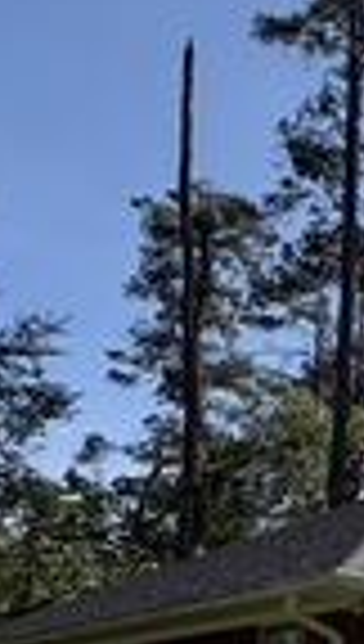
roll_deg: +2.3
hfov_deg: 13.4
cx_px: 829
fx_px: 1212
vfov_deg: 28.5
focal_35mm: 71
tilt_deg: +10.8
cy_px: 590
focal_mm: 2.22
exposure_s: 1/1068
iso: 25
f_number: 2.2
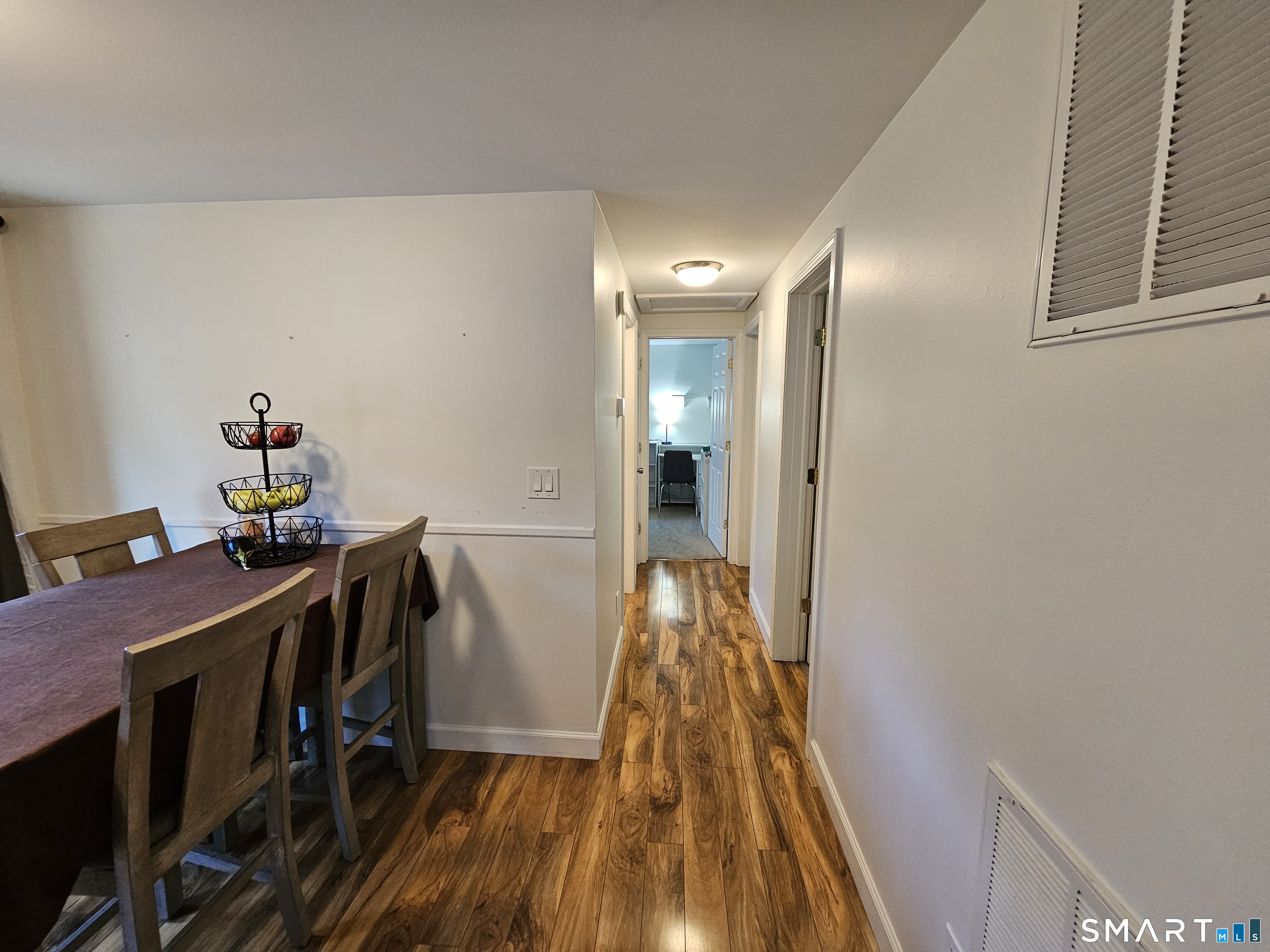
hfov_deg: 106.2
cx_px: 635
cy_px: 476
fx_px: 477
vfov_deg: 89.9
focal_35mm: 13
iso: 200
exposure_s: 1/60
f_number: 2.2
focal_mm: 2.2
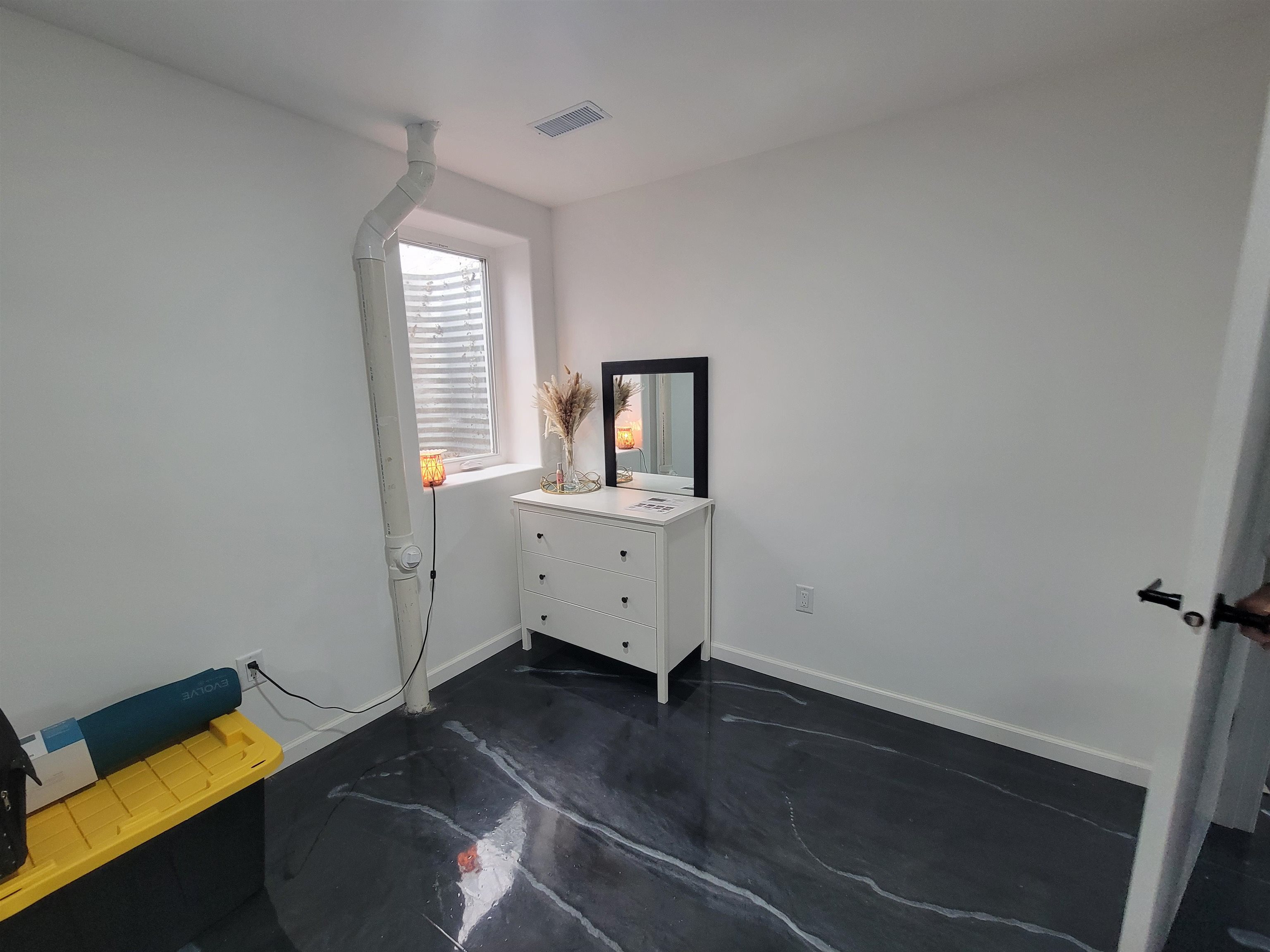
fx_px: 477
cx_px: 635
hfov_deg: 106.2
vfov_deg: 89.9
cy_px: 476
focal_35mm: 13
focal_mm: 2.2
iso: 320
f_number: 2.2
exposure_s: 1/60
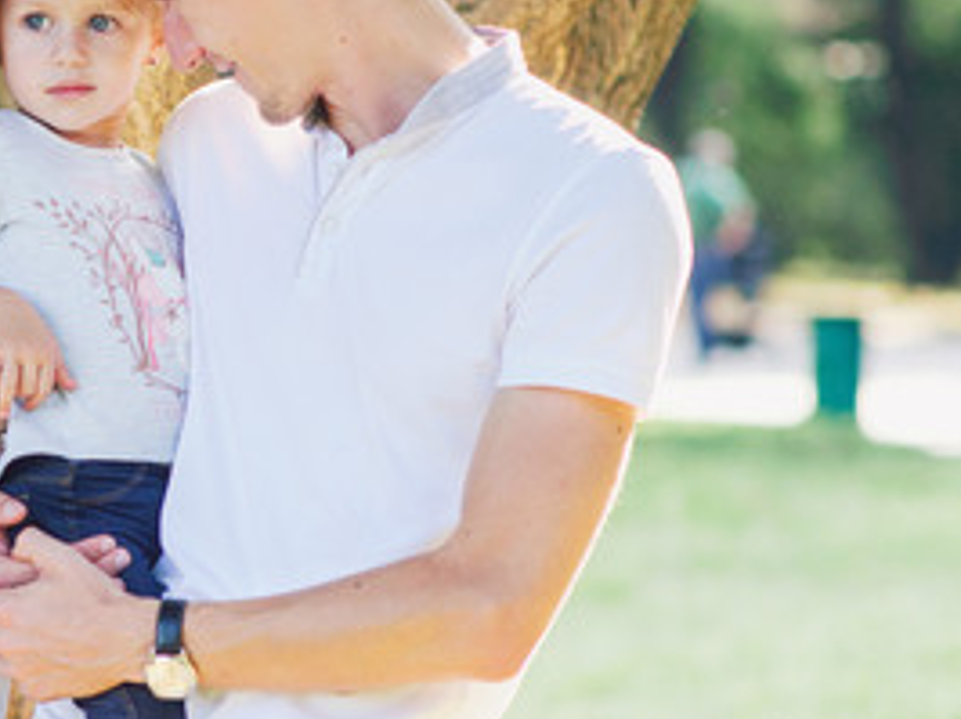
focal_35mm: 272
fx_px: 7546
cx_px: 152
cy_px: 350
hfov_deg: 7.3
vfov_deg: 5.5
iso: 200
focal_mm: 85
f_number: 2.8
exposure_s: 1/500
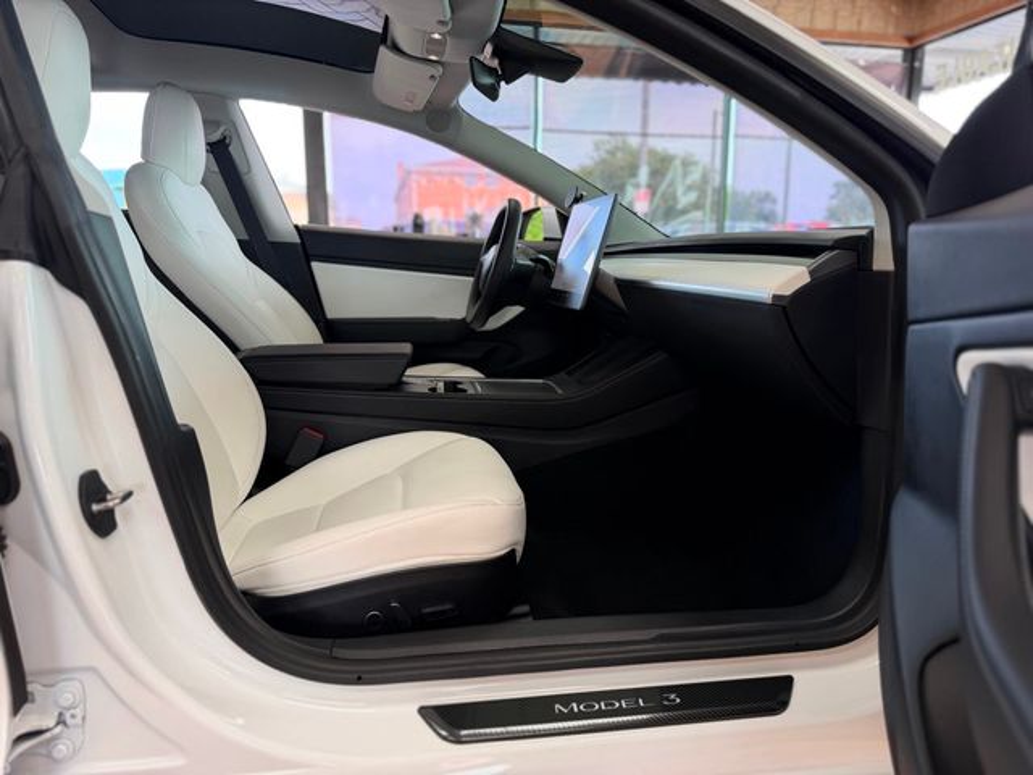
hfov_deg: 71.6
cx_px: 516
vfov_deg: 56.8
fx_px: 716
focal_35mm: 24
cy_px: 388
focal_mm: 6.76
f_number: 1.78
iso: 64
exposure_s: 1/122
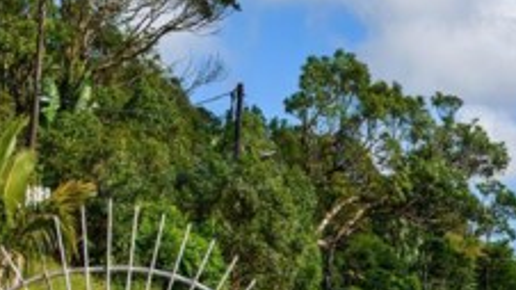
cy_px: 476
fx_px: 1573
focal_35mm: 115
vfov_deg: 10.1
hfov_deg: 18.6
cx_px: 354
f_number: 4.5
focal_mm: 31
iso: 200
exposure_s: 1/5000
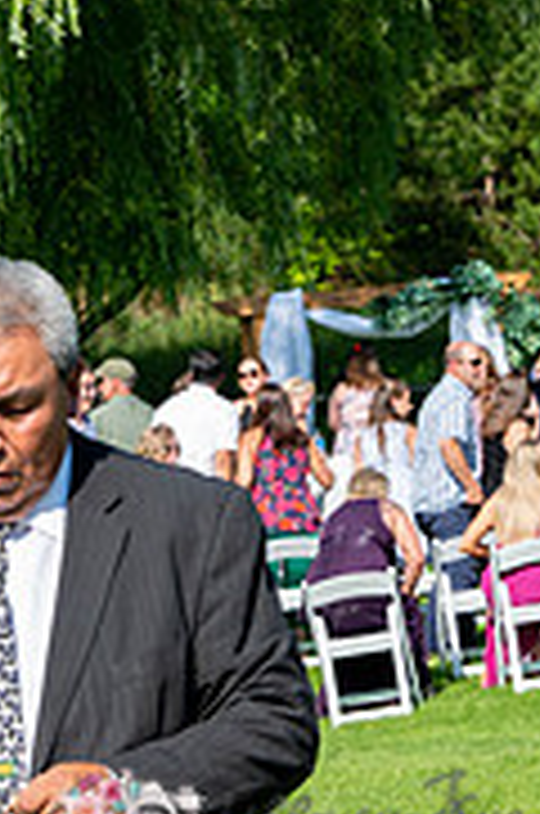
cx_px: -119
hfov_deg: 7.8
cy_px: 989
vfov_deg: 11.6
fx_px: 3930
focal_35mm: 174
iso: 100
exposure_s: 1/320
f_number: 6.3
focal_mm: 70
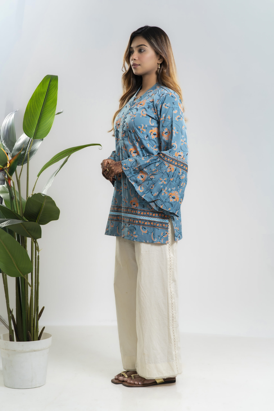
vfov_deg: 23.9
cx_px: 137
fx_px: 970
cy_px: 206
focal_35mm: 85
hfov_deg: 16.1
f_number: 7.1
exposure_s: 1/160
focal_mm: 85
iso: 250
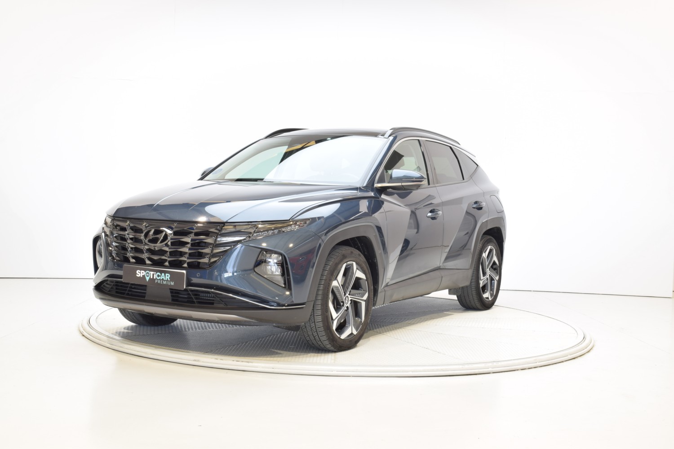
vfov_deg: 30.8
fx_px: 814
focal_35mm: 44
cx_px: 337
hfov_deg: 45.0
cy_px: 224
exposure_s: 1
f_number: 14
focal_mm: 29
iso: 100
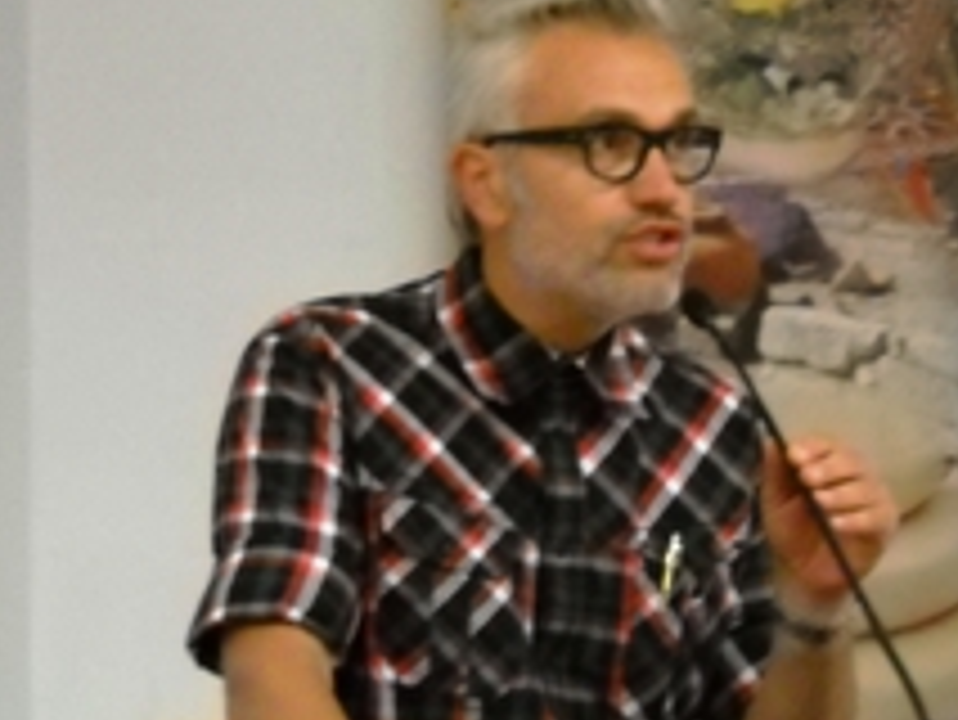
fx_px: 4486
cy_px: 423
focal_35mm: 162
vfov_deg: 9.2
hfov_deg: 12.2
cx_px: 571
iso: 800
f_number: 4.4
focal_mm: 12.71
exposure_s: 1/5
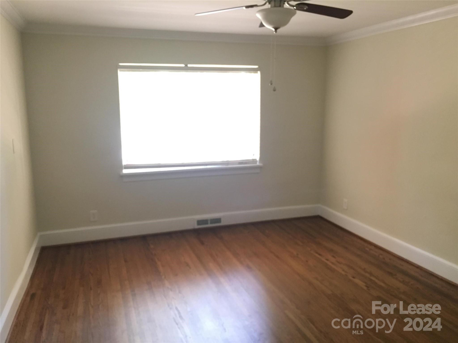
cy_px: 172
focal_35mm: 29
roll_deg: -0.3
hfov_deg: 61.7
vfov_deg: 48.2
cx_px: 229
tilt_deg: -9.2
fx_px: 384
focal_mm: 4.15
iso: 200
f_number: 2.2
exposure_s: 1/24
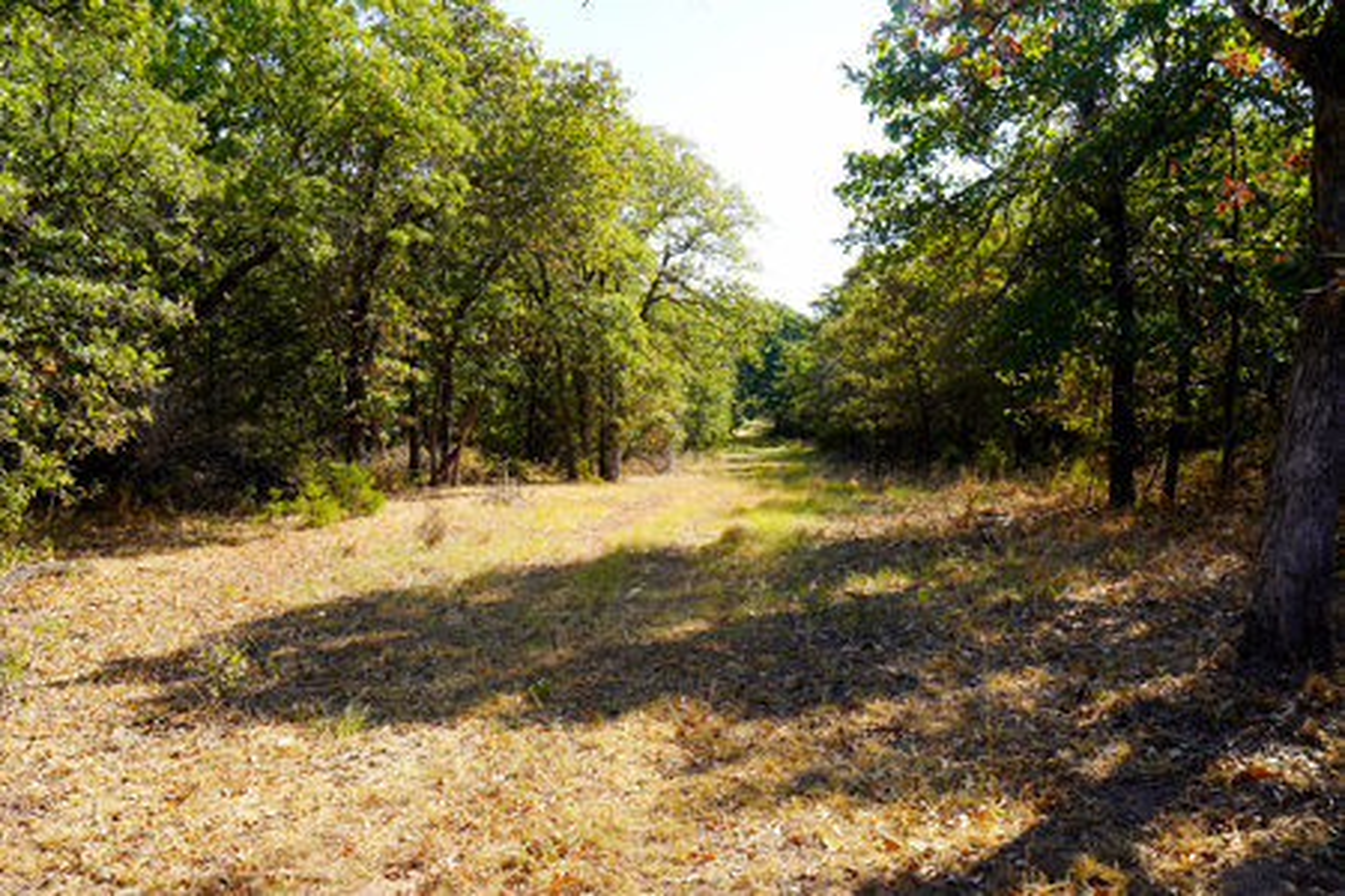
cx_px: 672
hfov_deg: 59.5
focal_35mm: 32
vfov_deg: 41.7
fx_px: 1177
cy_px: 448
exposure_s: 1/100
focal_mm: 21
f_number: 6.3
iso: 100
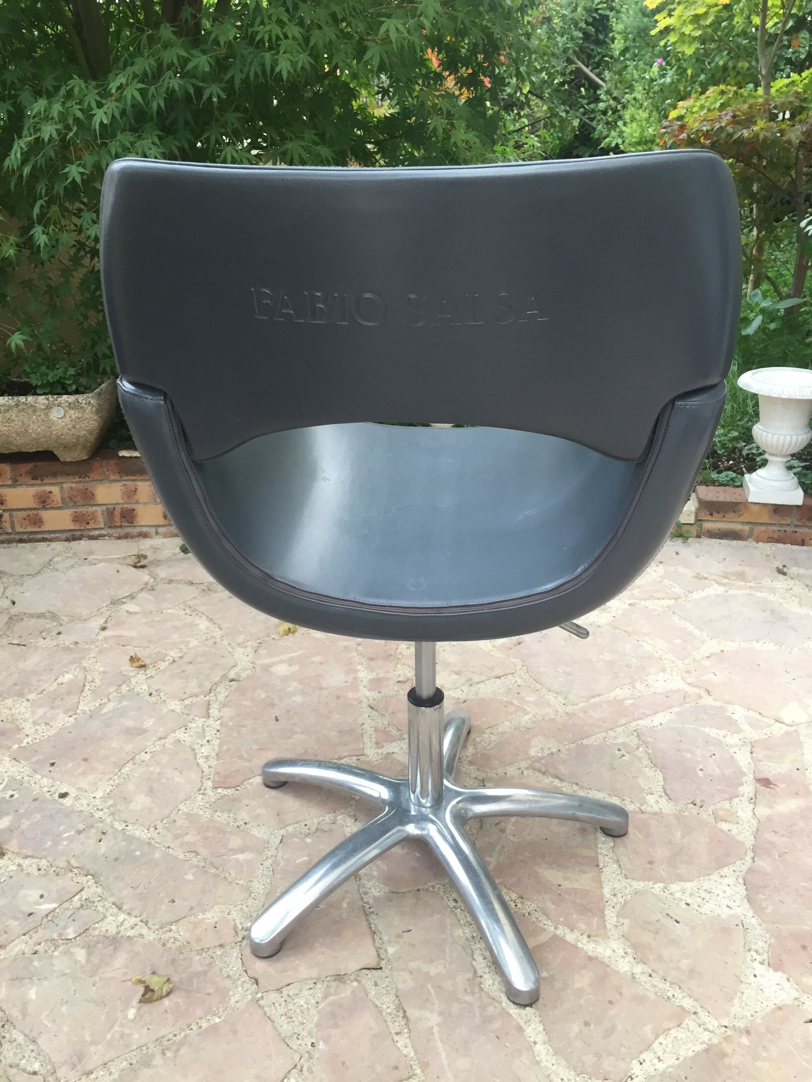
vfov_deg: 61.7
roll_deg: -0.7
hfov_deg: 48.2
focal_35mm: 29
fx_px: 907
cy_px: 541
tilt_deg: -24.1
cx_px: 406
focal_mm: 4.15
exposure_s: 1/30
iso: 32
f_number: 2.2
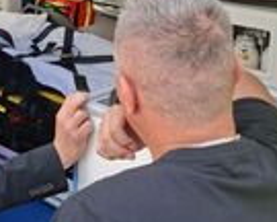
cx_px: 14
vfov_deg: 20.2
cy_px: 37
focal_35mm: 75
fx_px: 615
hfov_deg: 24.5
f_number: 1.8
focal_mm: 5.54
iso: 50
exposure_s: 1/313
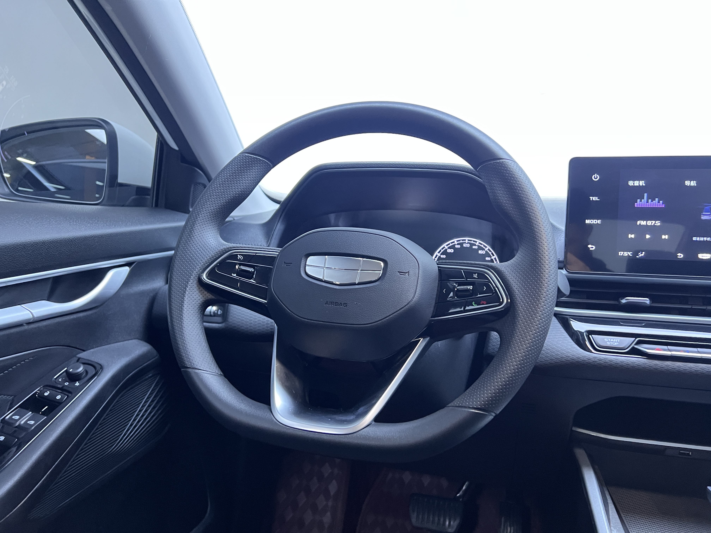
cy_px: 266
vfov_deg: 53.1
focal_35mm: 26
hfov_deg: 67.3
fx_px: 534
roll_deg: +0.6
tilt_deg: -7.9
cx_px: 356
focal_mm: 5.7
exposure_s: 1/50
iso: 400
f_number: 1.5
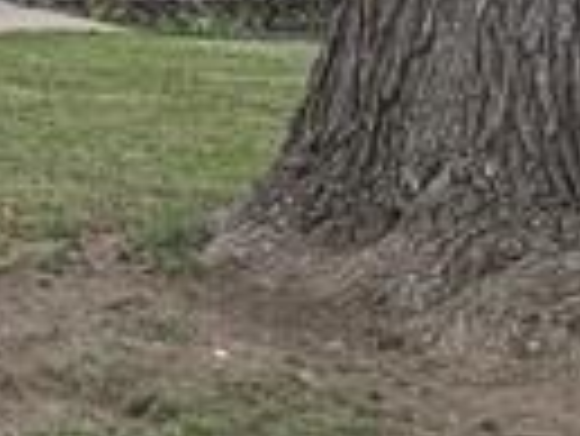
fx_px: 3203
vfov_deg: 7.5
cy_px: -445
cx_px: -917
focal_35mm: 191
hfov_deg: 9.1
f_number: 1.7
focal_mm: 4.53
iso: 26
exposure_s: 1/6667
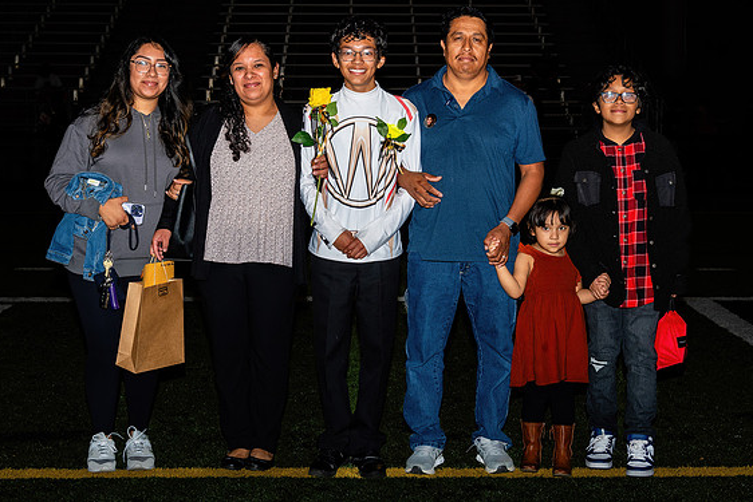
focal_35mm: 66
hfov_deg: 30.5
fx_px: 1381
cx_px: 391
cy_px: 215
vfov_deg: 20.6
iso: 320
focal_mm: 31
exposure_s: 1/200
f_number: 5
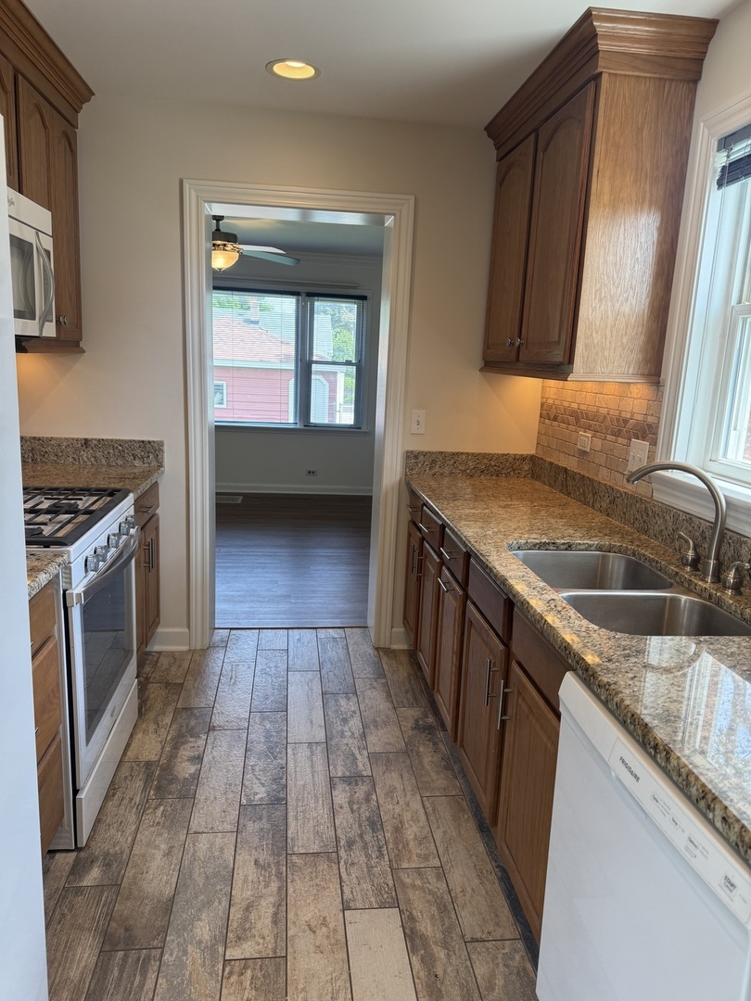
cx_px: 376
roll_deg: -3.3
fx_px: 694
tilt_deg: -11.7
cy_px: 500
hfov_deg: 56.8
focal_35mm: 24
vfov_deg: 71.6
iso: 100
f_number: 1.78
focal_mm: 6.76
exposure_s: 1/130
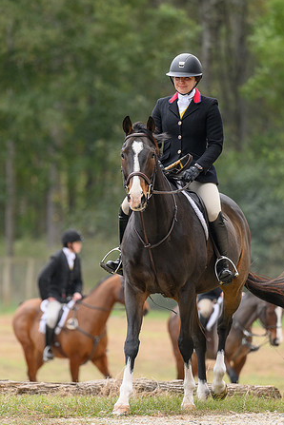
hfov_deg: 4.1
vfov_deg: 6.2
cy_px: 213
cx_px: 150
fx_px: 3964
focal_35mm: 335
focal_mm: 200
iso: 500
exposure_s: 1/640
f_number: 3.2
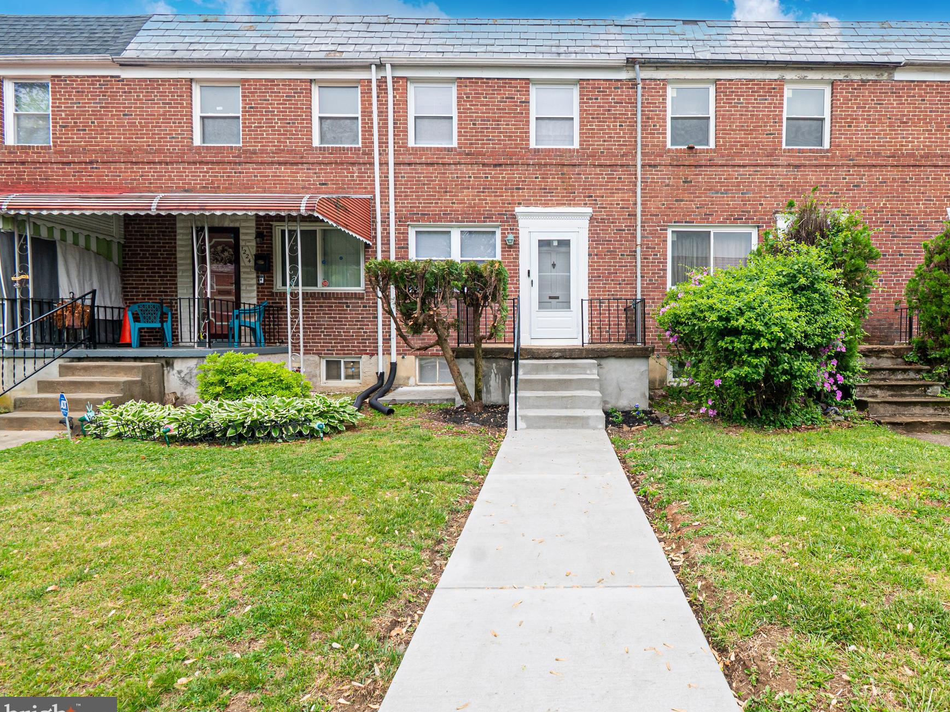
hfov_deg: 90.2
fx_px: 467
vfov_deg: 74.7
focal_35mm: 17
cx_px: 555
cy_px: 364
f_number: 8
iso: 500
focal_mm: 10
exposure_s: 1/160
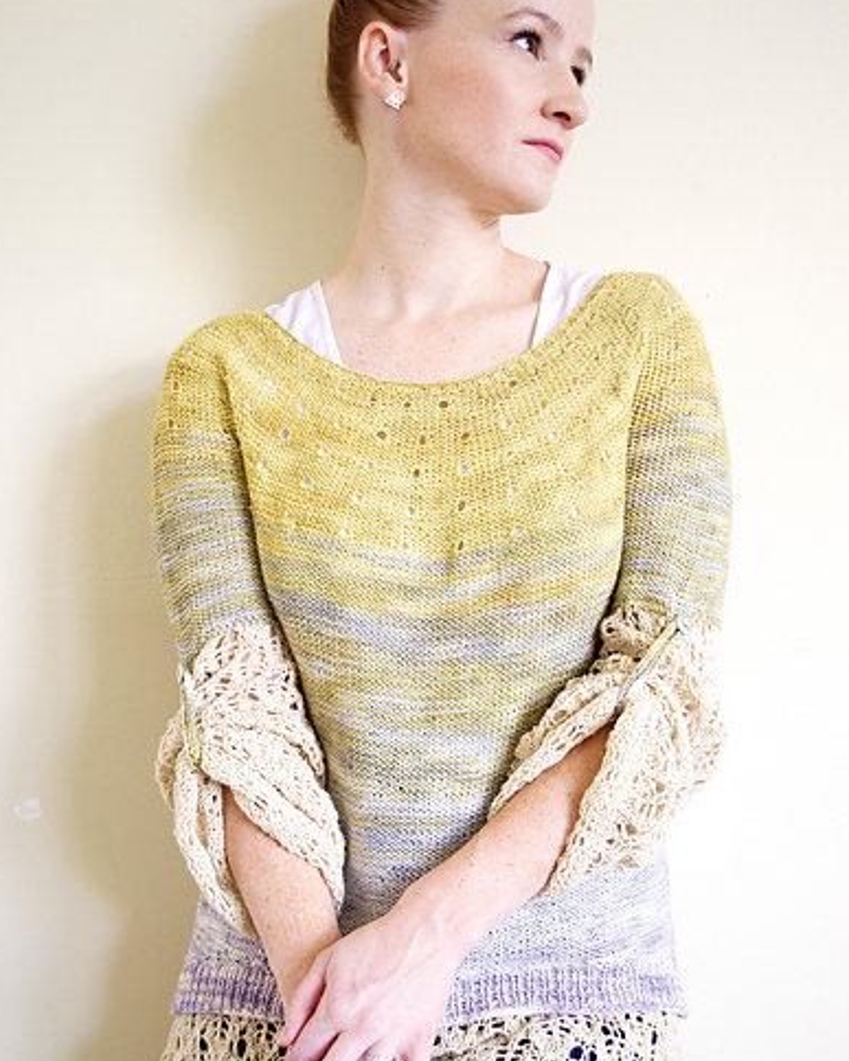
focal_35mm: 41
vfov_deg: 44.6
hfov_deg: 36.5
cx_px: 455
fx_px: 1288
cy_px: 616
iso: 560
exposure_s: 1/60
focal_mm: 22
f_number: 4
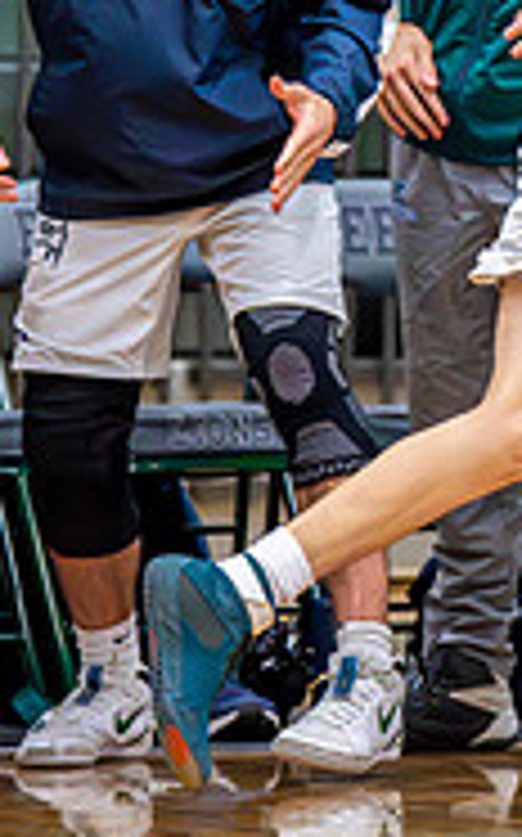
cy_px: 11
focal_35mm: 366
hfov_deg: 3.6
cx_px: 686
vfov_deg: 5.7
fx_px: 8344
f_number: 2.8
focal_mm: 93
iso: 6400
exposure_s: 1/1000
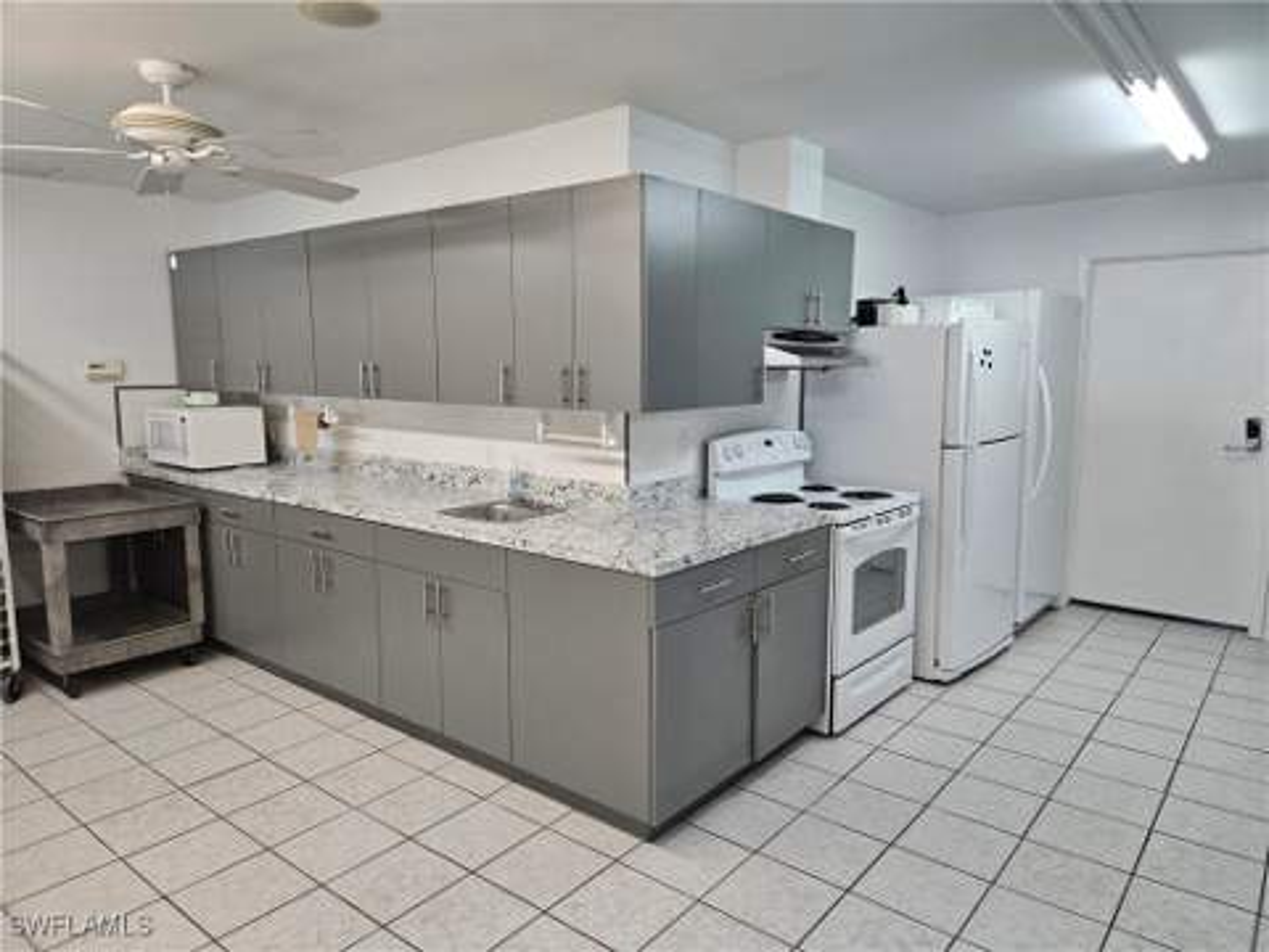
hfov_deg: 73.9
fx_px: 843
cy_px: 476
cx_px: 634
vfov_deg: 58.9
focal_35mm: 23
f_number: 1.8
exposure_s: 1/120
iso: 200
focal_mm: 5.4
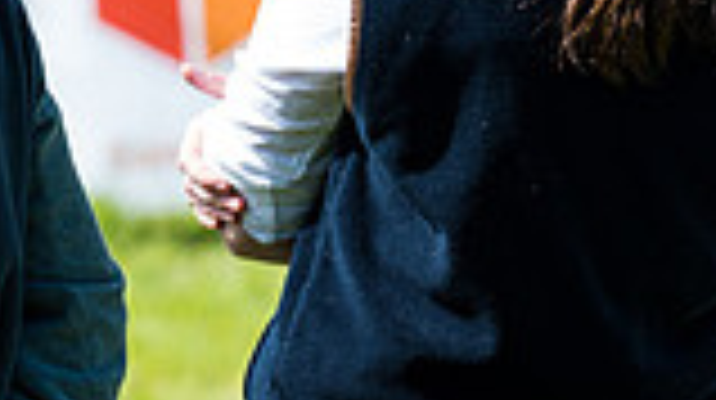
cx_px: -253
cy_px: 117
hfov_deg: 3.6
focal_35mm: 601
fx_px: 11397
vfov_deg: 2.0
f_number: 5.6
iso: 50
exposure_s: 1/200
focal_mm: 135
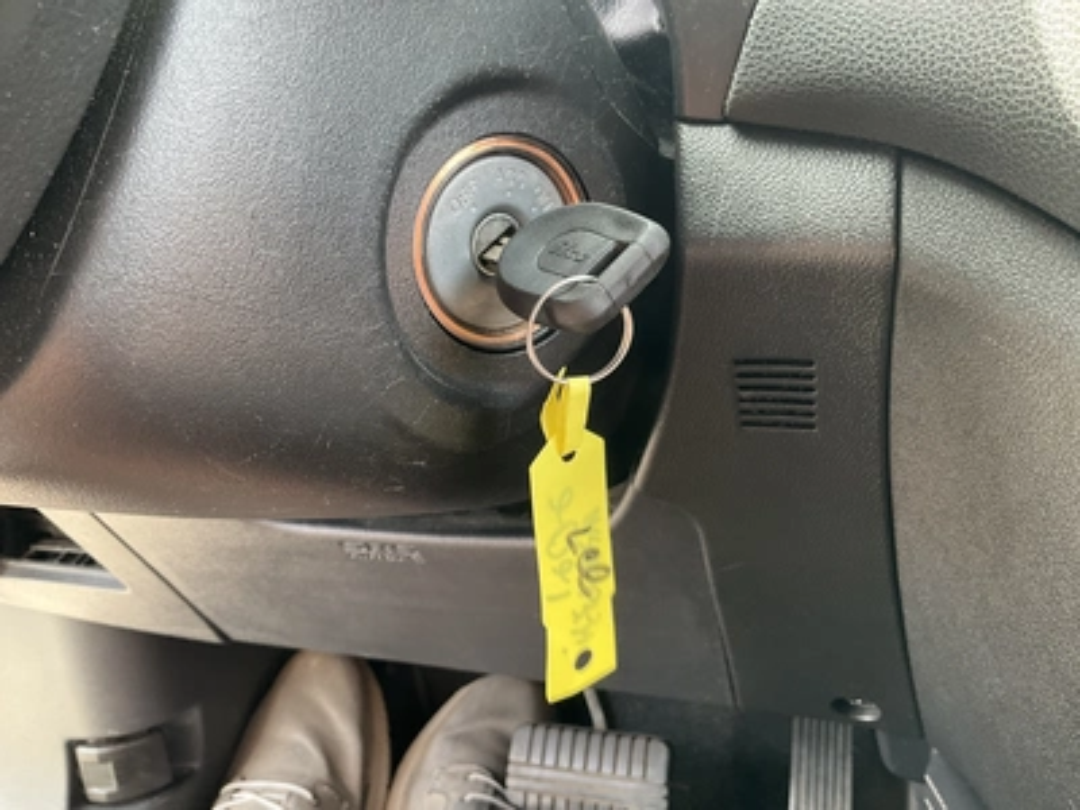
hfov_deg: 61.7
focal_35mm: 29
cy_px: 405
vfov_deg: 48.2
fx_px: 905
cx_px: 540
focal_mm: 3
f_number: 1.8
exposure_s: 1/60
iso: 100
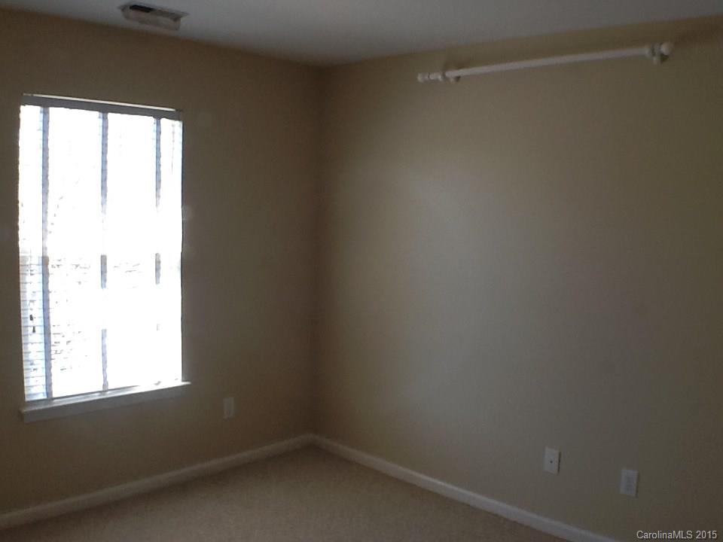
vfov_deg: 32.9
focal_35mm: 44
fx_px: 919
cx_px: 362
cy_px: 271
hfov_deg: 42.9
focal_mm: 2.03
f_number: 2.4
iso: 40
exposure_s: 1/60
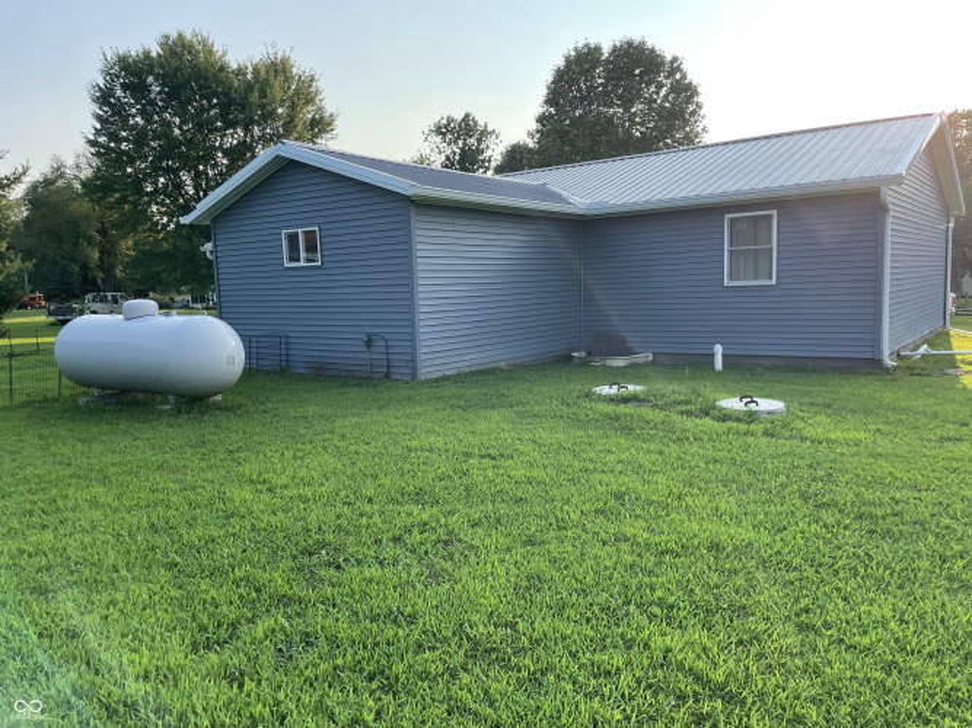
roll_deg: +2.1
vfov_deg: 53.0
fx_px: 730
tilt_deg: -6.6
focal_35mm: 26
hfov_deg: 67.3
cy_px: 364
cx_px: 486
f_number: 1.6
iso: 32
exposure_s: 1/818
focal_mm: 4.2
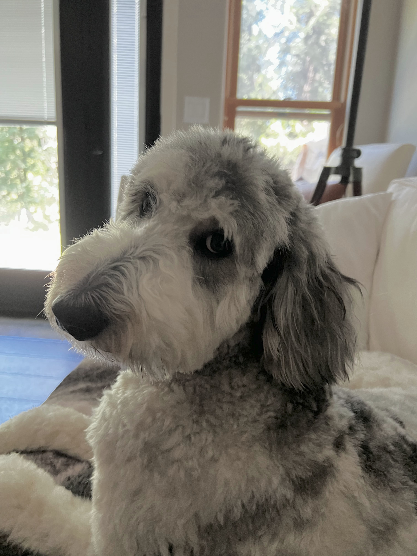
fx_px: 418
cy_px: 278
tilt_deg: -13.4
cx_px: 208
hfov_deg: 53.1
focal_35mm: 26
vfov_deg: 67.3
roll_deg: -1.2
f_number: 1.5
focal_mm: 5.7
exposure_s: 1/60
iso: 400
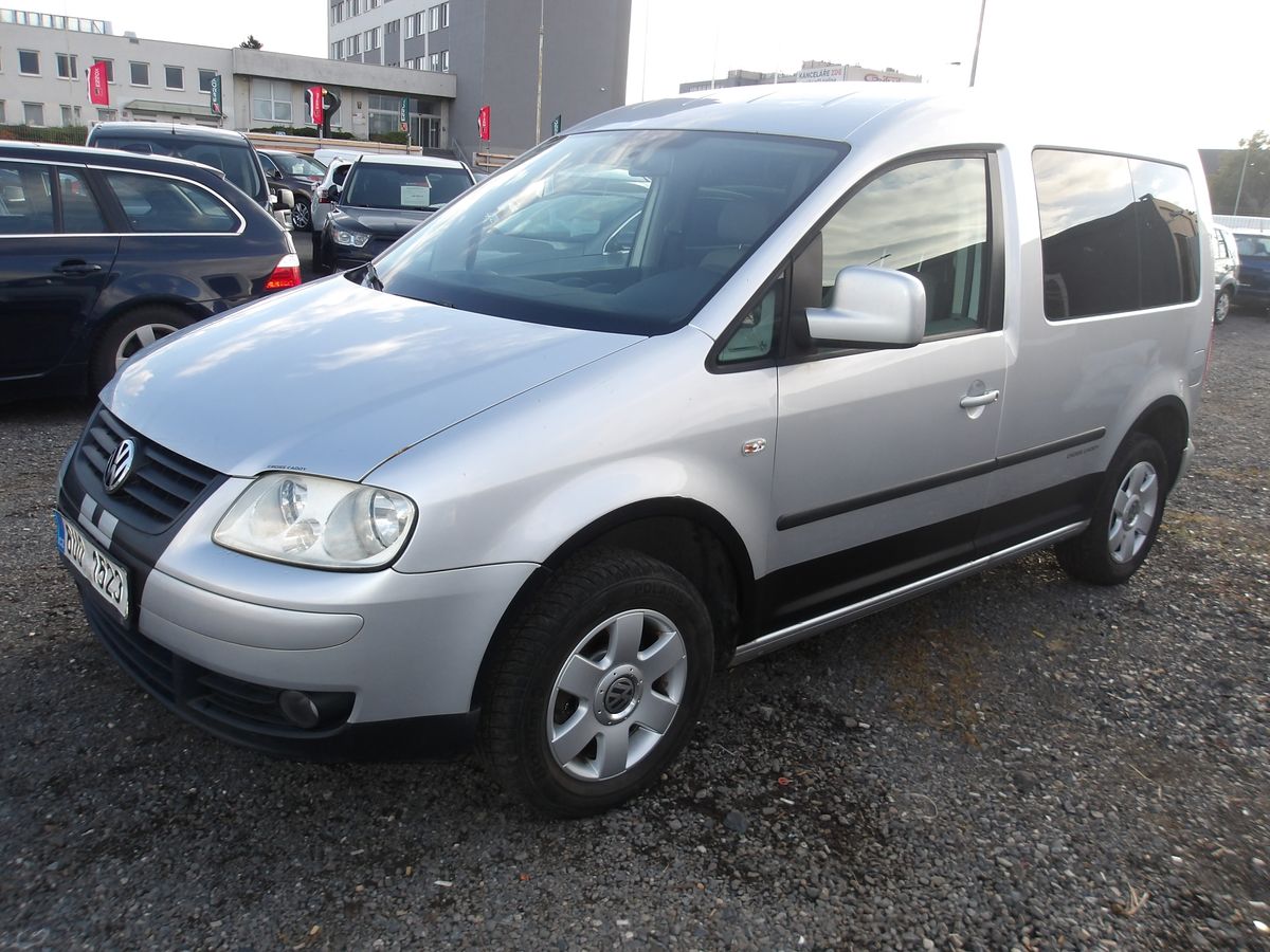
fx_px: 991
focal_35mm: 27
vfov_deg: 51.4
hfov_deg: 65.3
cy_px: 476
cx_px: 635
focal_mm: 4.9
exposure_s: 1/372
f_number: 3
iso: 100
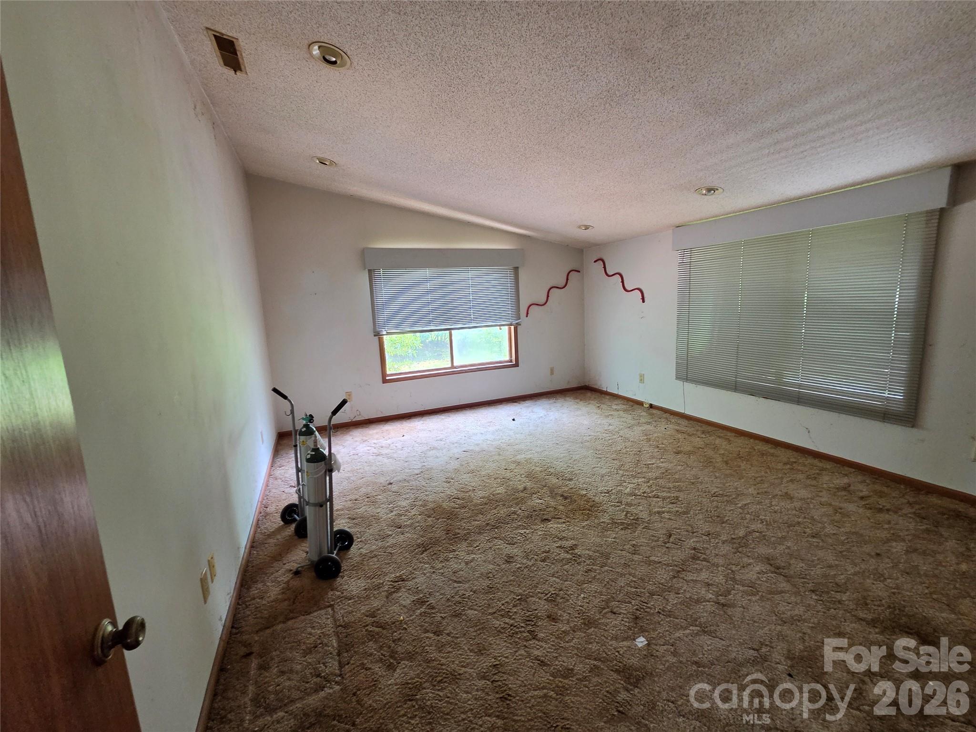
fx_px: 367
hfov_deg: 106.2
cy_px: 366
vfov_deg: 89.9
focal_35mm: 13
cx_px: 488
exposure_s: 1/60
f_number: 2.2
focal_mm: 2.2
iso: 320
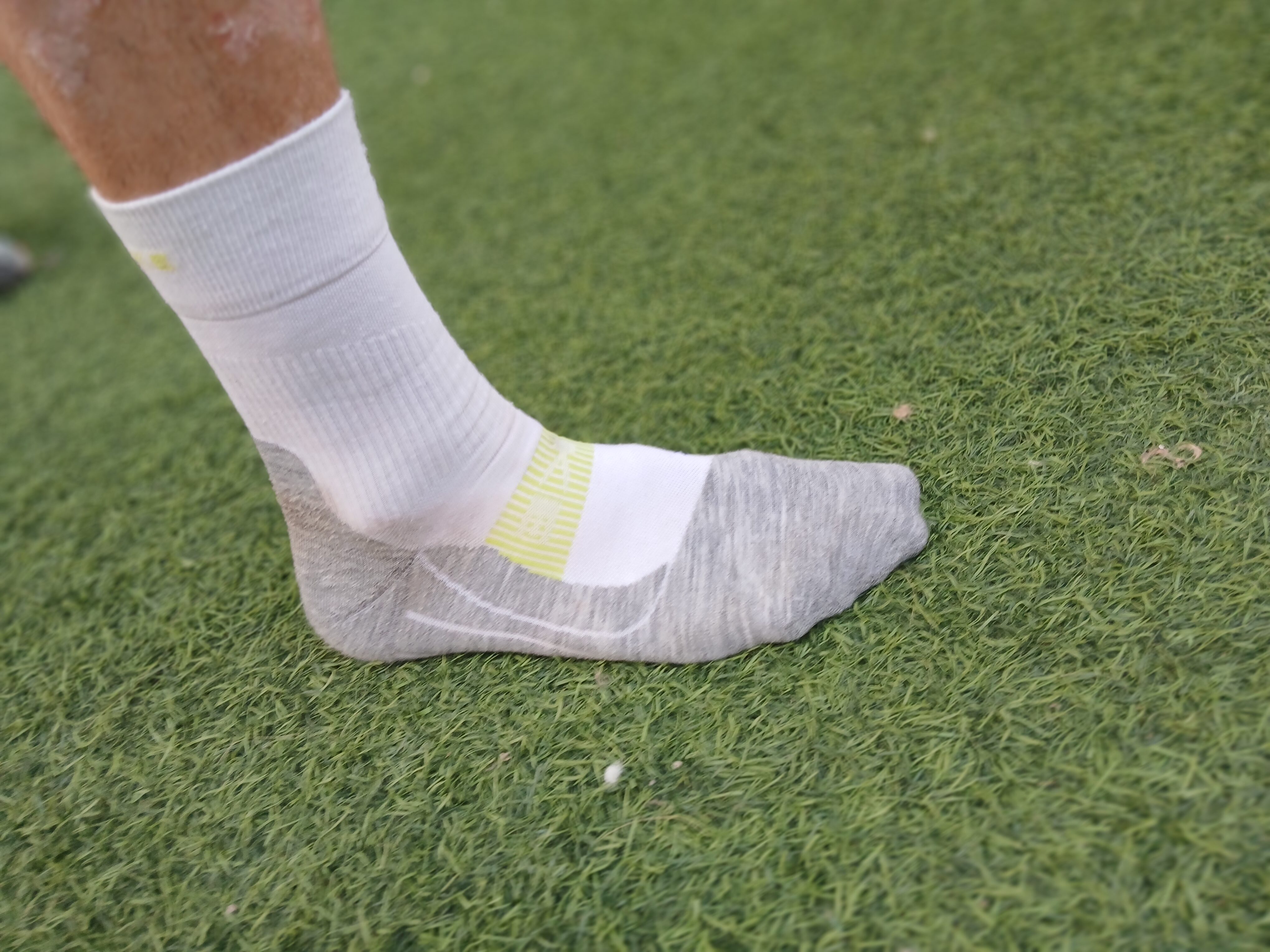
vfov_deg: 53.1
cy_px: 476
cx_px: 635
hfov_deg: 67.3
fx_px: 954
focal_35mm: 26
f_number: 1.8
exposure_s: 1/50
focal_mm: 3.98
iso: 80
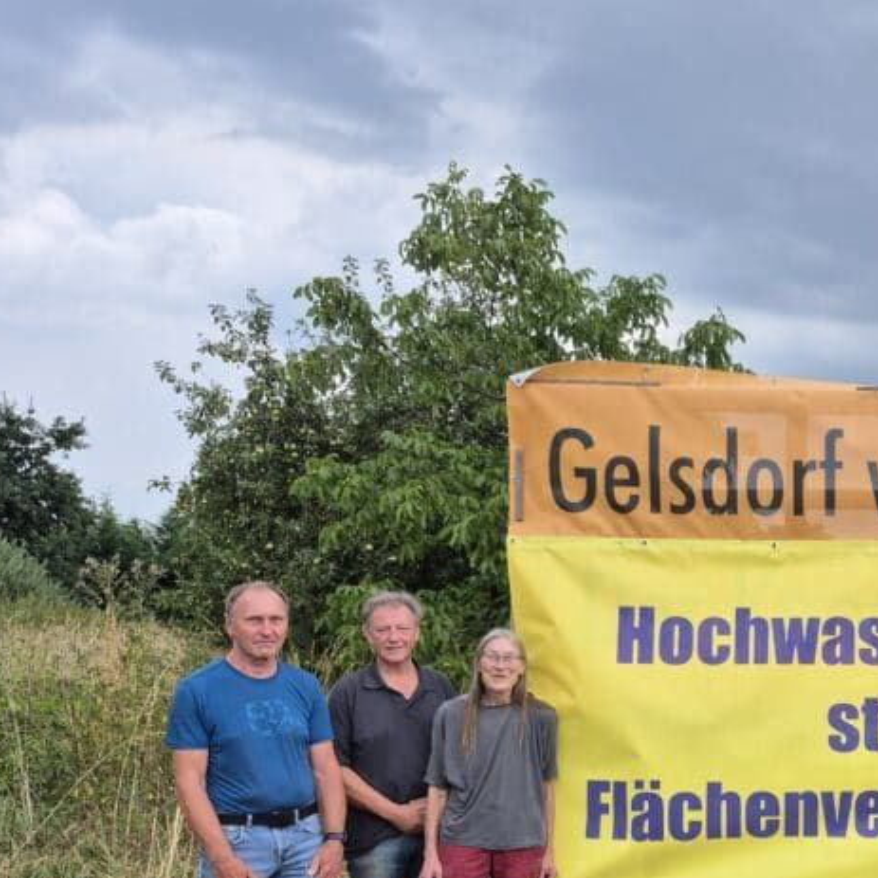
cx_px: 950
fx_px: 1291
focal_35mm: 45
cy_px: 694
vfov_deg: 36.4
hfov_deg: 33.1
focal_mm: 5.4
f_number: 1.8
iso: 25
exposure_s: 1/423
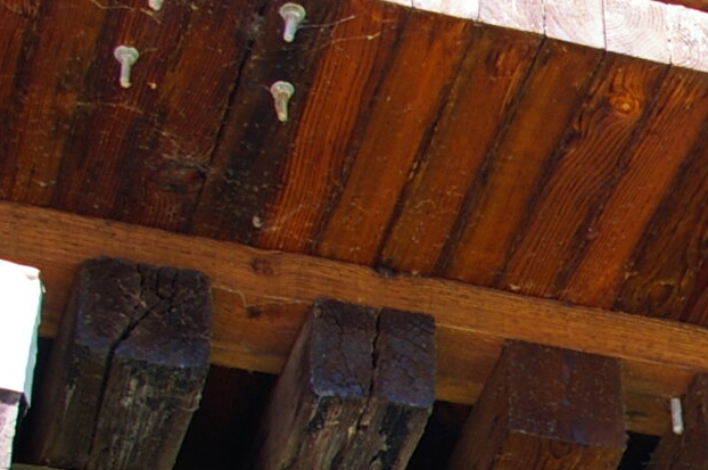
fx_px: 2790
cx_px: 1213
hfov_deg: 13.2
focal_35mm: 142
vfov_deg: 9.5
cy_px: 526
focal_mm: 23
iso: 200
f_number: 5.6
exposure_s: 1/60
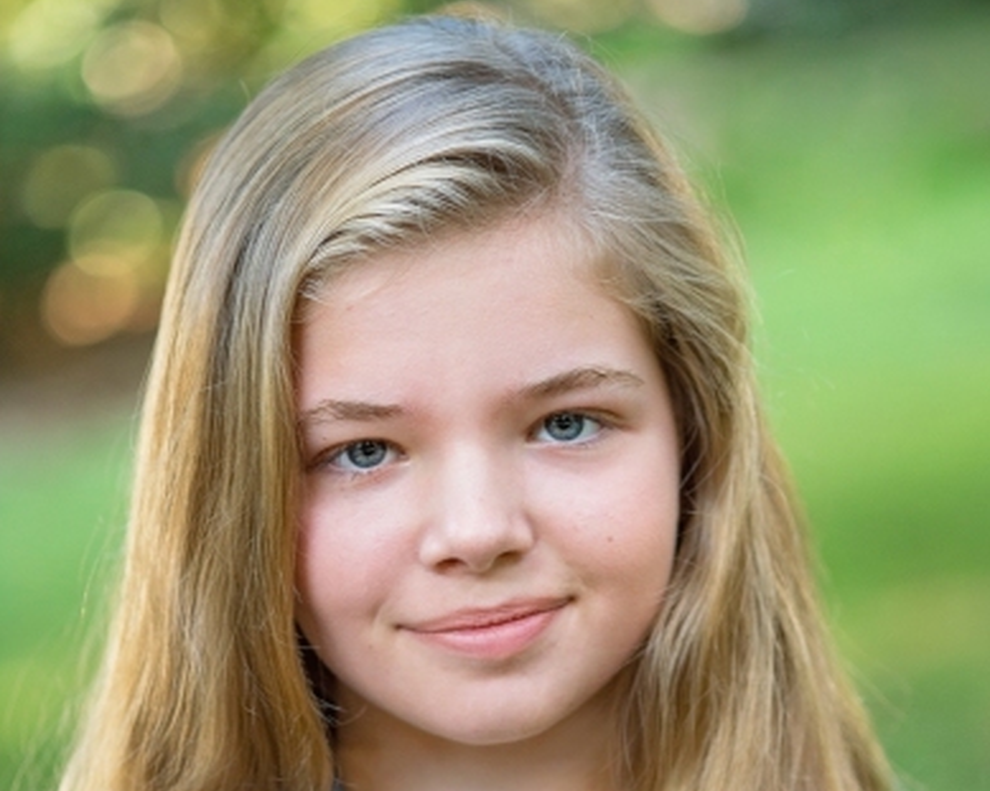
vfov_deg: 10.1
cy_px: 743
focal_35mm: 152
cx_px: 491
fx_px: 4453
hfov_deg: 12.7
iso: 800
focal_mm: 105
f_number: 3.2
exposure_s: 1/400
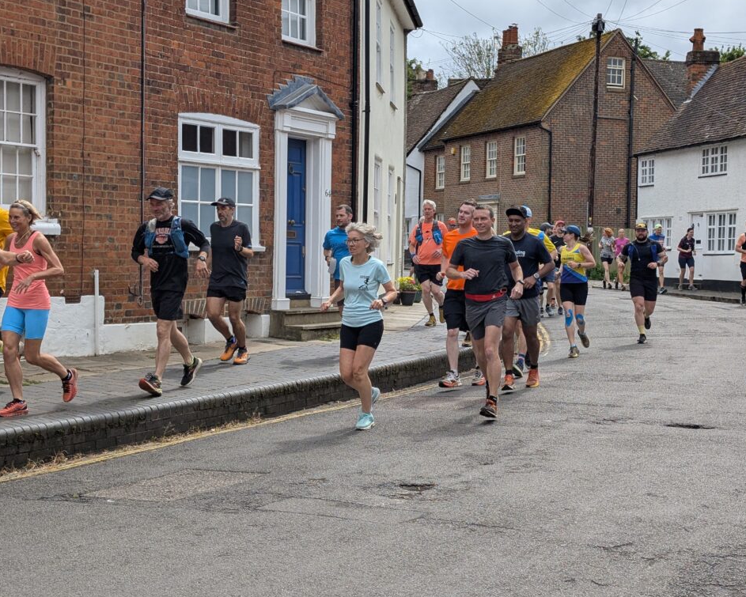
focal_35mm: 52
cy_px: 298
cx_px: 390
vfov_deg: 29.2
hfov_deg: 36.0
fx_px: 1148
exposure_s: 1/1425
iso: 21
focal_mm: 6.9
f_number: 1.68
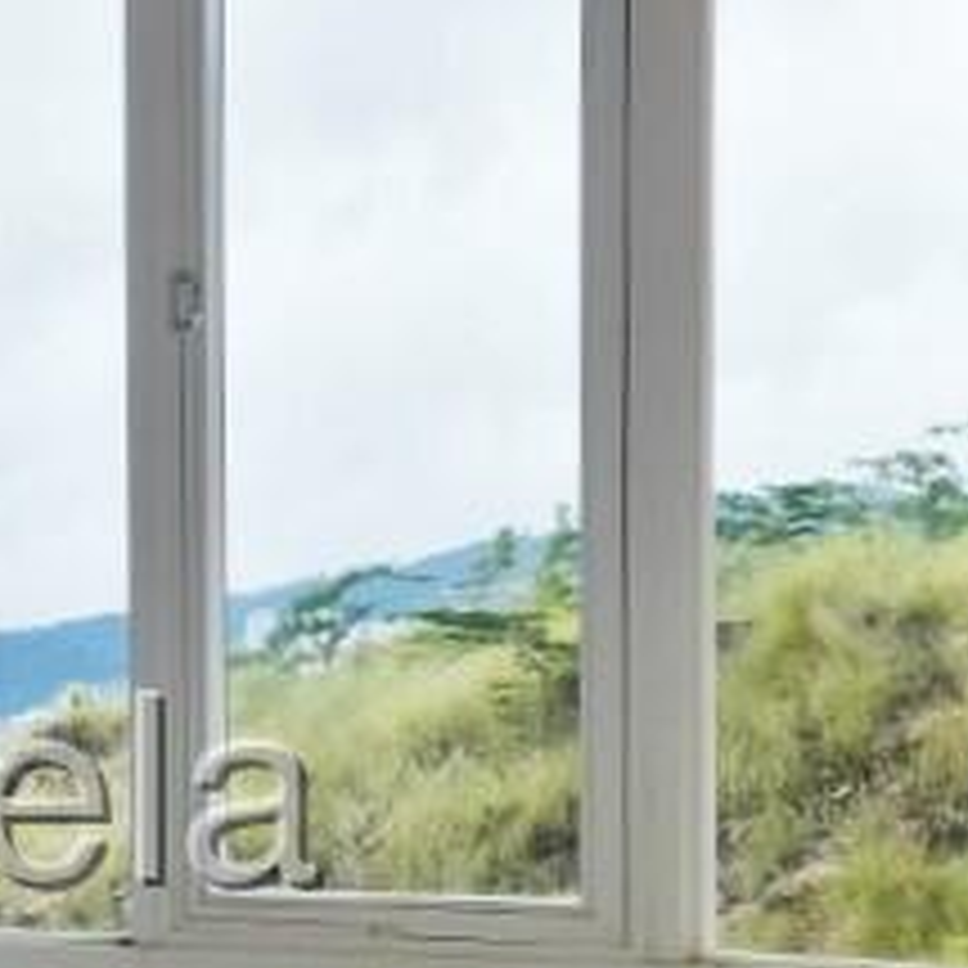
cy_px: 786
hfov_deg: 14.0
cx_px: -1029
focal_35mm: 103
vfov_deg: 16.8
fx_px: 3259
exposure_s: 1/444
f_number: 1.8
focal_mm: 7
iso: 50
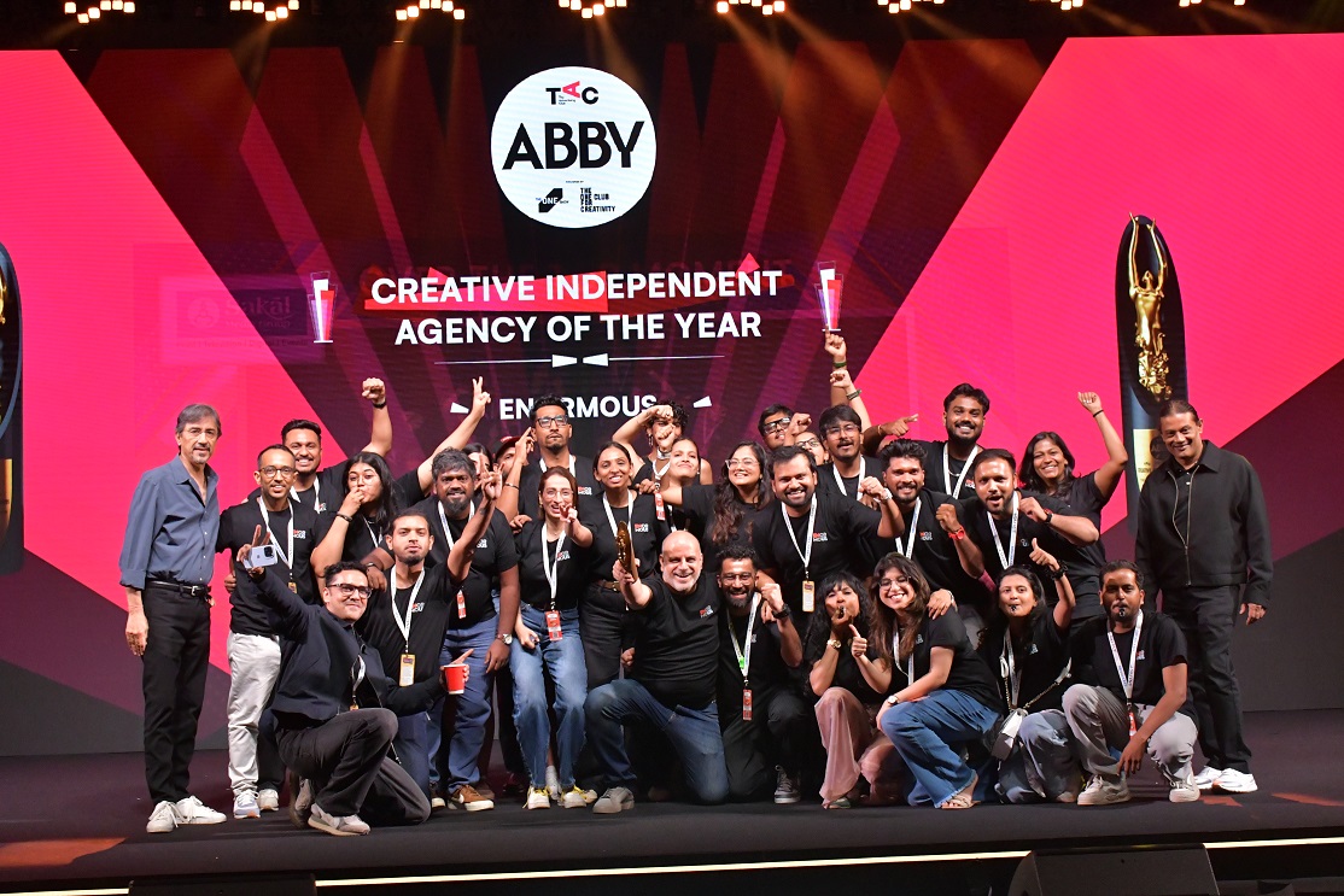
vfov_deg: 26.5
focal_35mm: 51
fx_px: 1904
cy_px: 448
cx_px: 672
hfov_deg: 38.9
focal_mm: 34
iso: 4500
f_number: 8
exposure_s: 1/250
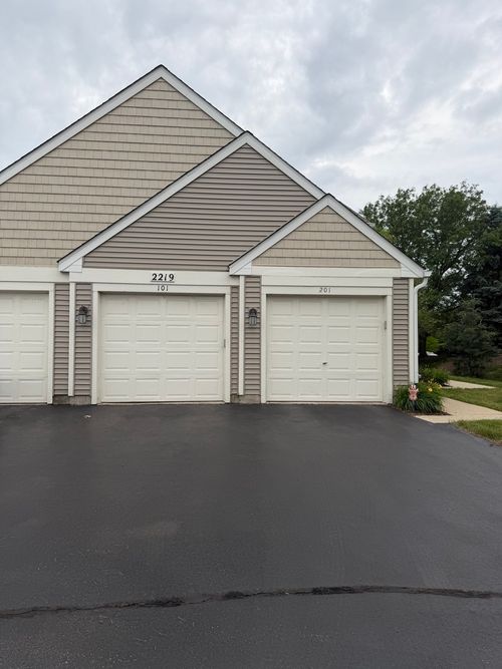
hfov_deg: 56.8
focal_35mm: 24
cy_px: 334
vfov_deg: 71.6
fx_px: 464
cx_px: 251
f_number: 1.78
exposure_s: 1/5714
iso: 80
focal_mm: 6.76
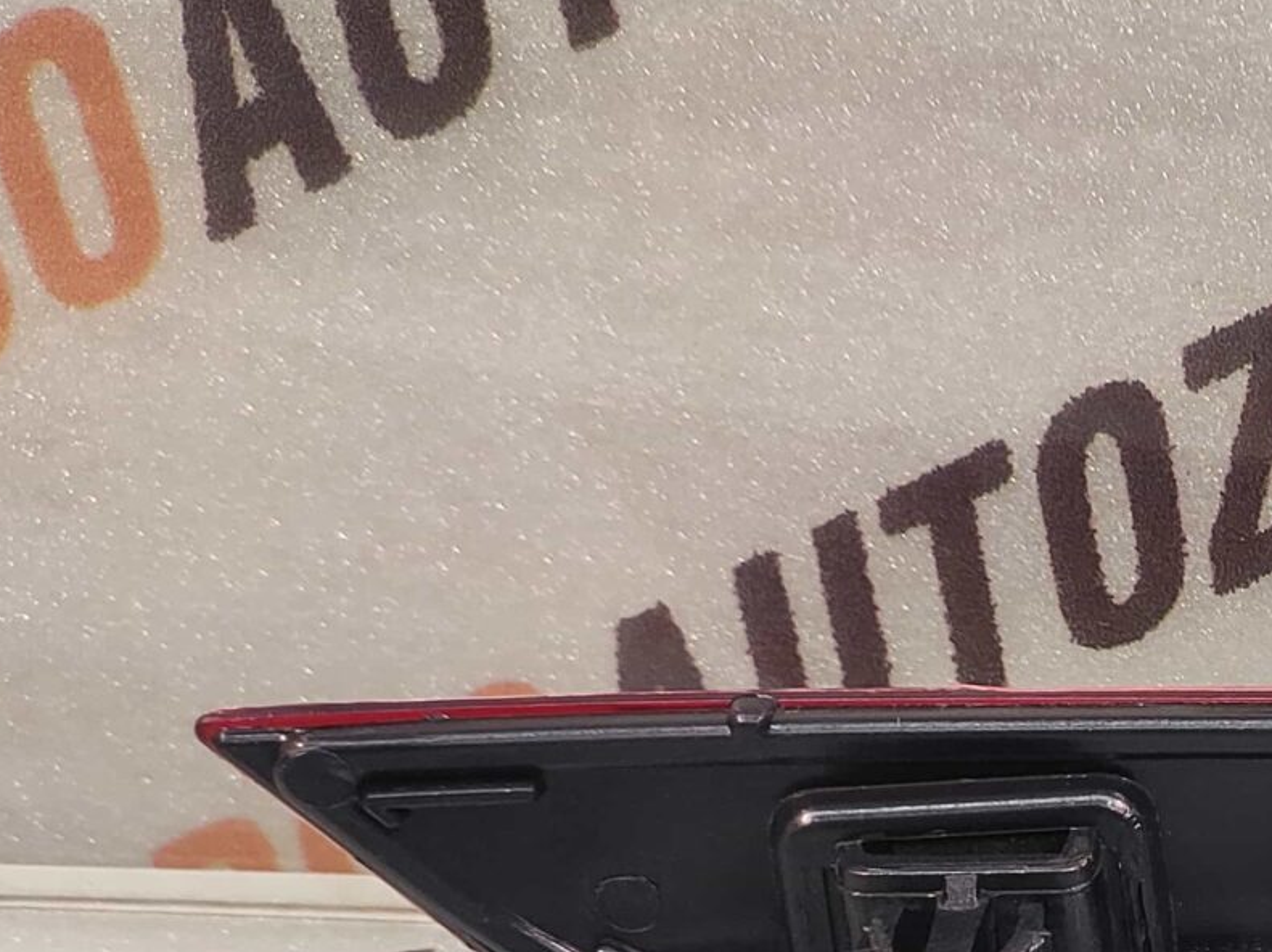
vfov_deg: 22.6
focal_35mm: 55
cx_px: 1750
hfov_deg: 27.6
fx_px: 2019
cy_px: 1348
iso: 195
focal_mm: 4.74
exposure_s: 1/33
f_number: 1.79
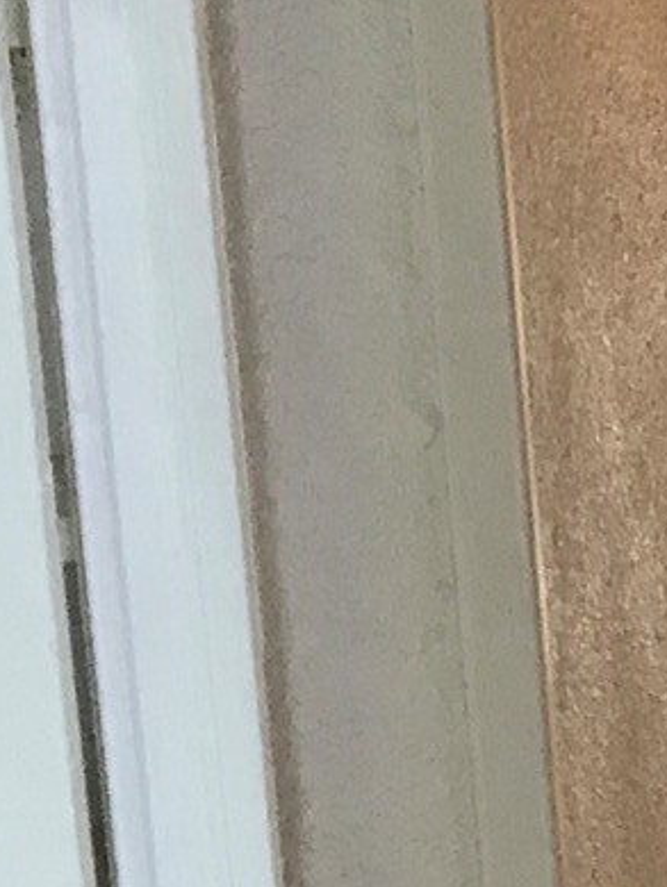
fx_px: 3773
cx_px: 1300
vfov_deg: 12.8
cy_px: 1271
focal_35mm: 147
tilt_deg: -14.3
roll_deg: +1.2
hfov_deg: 9.5
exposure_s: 1/30
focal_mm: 3.99
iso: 32
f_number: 1.8
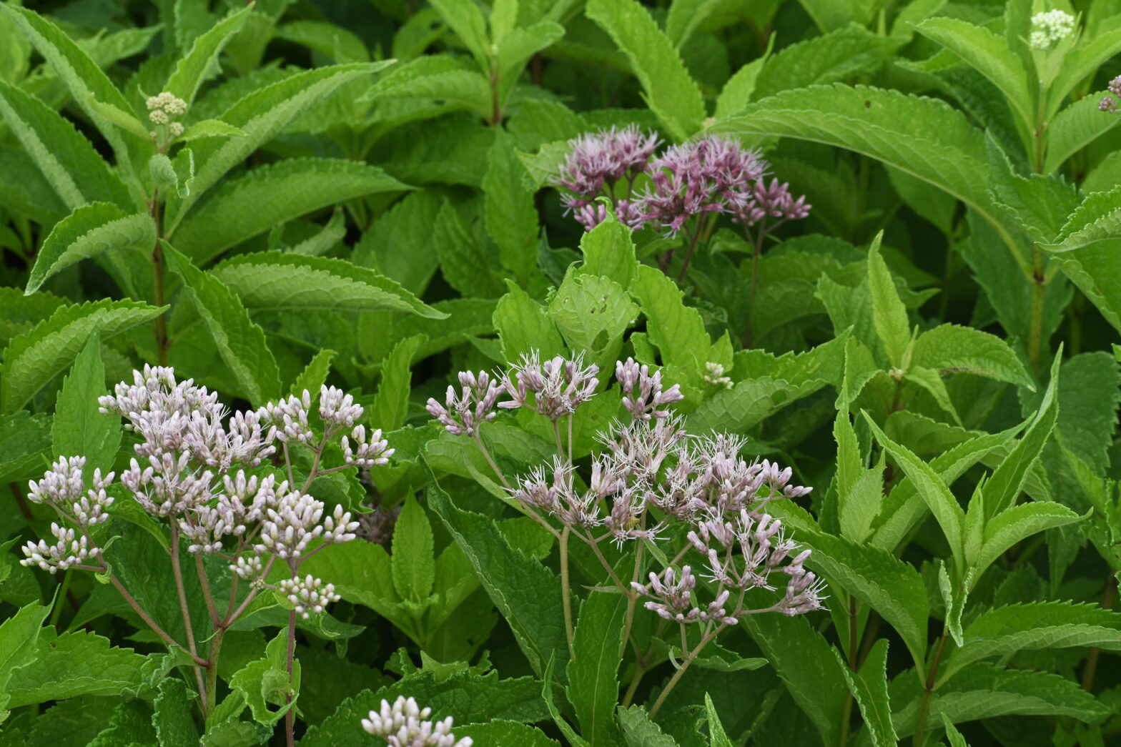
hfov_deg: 16.7
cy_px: 374
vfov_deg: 11.1
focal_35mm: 123
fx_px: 3829
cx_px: 560
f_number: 9
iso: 100
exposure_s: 1/125
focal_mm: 82
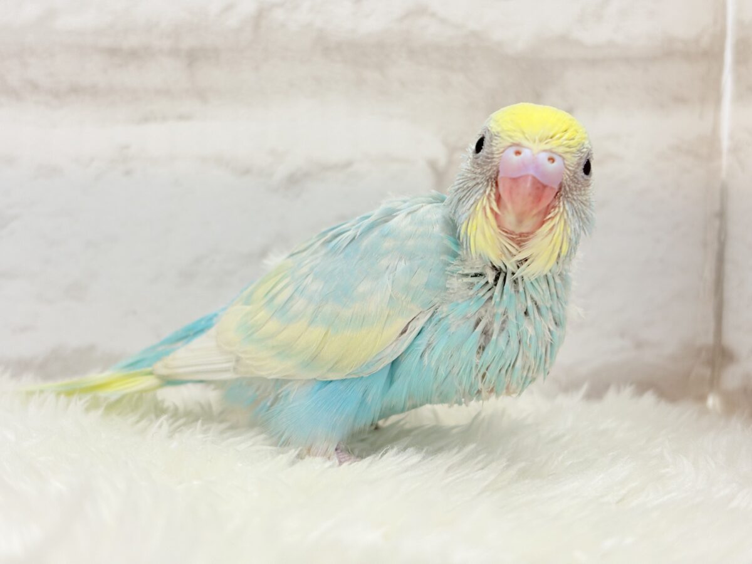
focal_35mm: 52
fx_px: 1130
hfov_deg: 36.8
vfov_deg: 28.0
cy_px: 282
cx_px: 376
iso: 40
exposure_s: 1/50
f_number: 1.6
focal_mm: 5.96
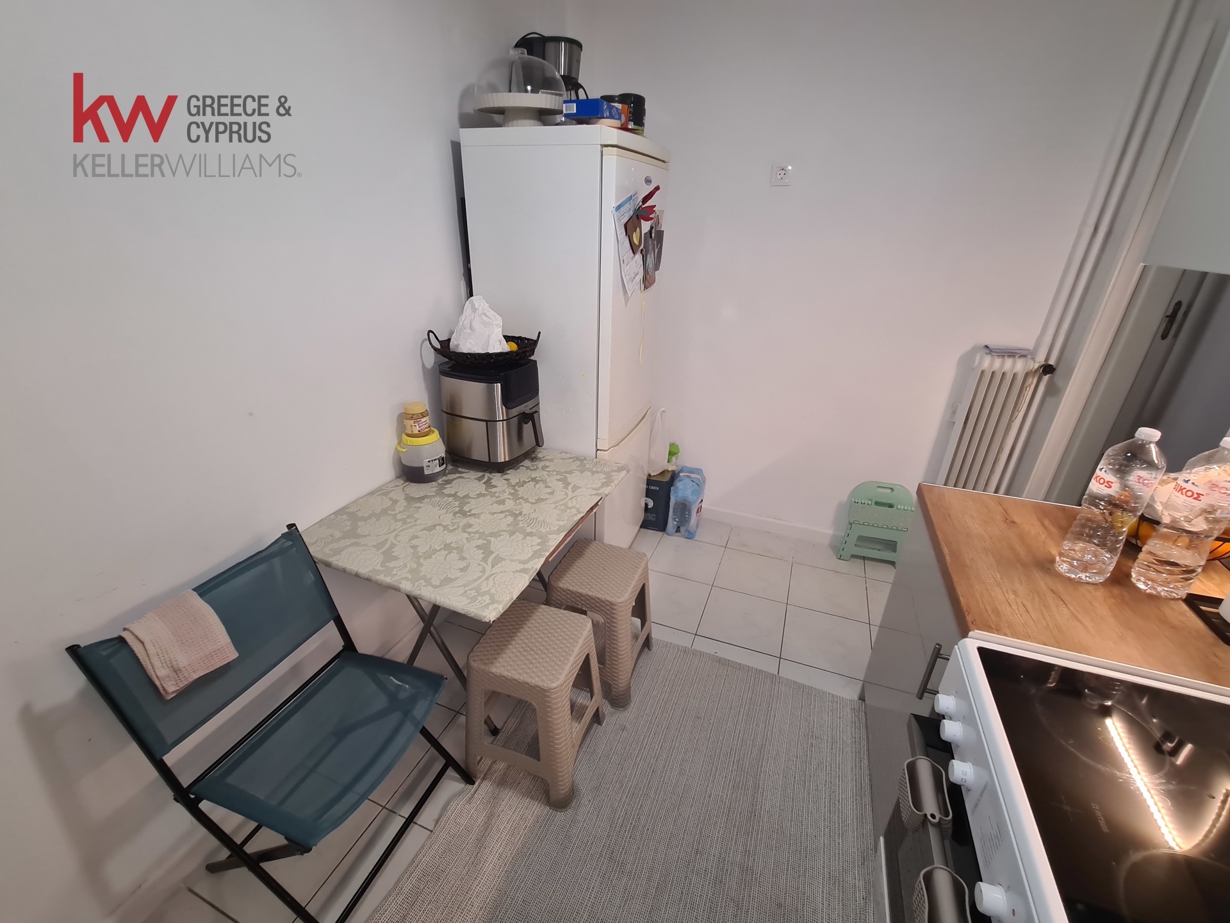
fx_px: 462
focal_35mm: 13
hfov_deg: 106.2
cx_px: 615
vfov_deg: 89.9
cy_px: 462
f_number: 2.2
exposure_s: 1/50
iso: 160
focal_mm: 2.2
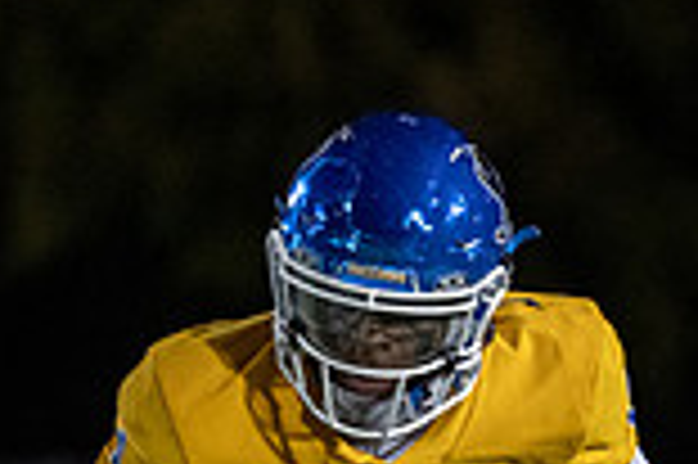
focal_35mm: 860
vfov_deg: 1.6
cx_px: 773
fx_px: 16657
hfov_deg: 2.4
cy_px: 770
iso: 4000
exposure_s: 1/1000
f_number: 2.8
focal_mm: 188
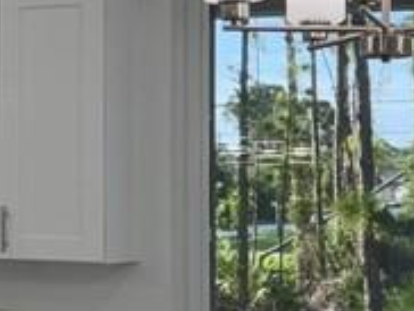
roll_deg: -0.9
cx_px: -146
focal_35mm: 135
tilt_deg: +3.4
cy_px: 102
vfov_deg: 11.0
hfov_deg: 13.9
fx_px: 1617
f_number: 1.78
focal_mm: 6.76
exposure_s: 1/433
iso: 100
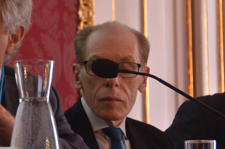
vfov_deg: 4.8
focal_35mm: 286
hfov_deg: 7.2
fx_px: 1784
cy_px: 60
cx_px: 28
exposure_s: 1/50
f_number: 5.3
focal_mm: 90
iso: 1000
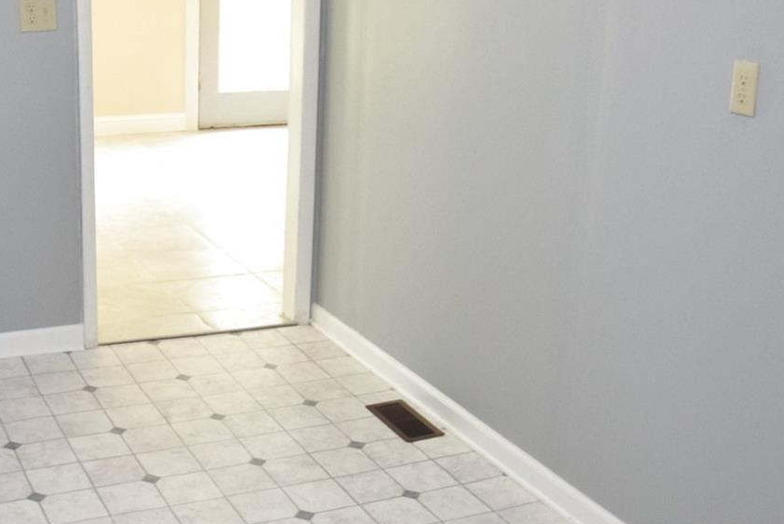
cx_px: 232
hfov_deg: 38.2
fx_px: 1111
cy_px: 157
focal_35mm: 51
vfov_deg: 26.3
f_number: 5
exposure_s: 1/100
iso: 800
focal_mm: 14
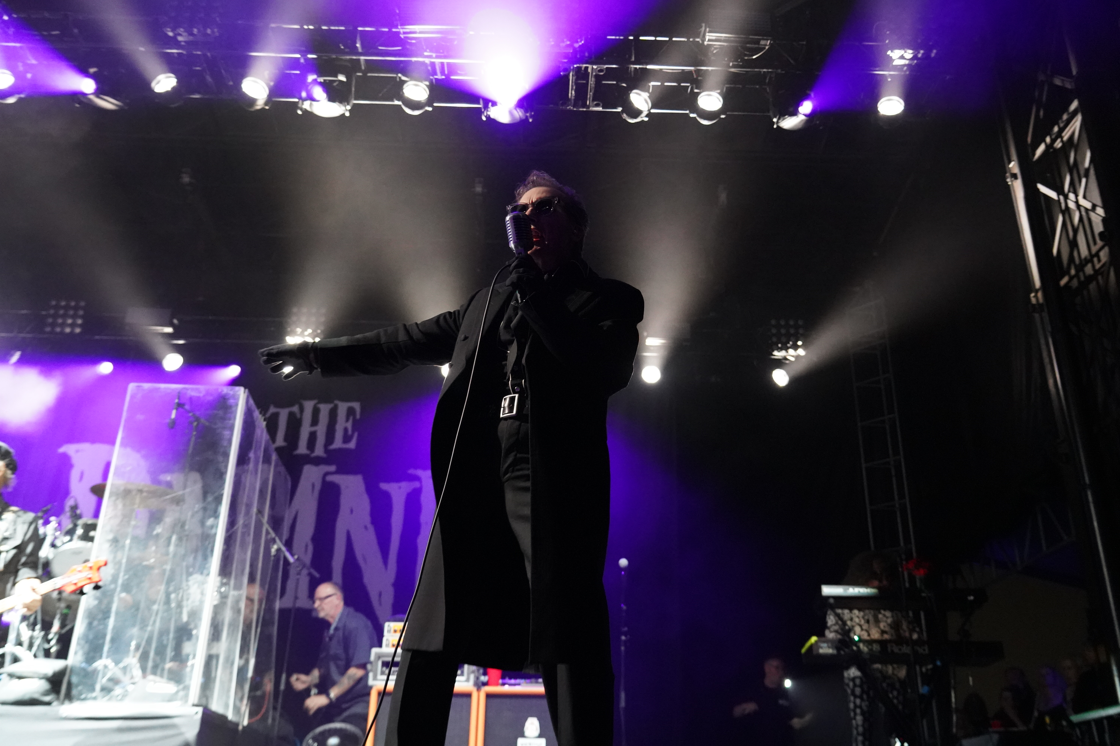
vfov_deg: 41.1
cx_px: 560
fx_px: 995
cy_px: 373
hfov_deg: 58.7
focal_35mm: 32
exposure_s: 1/160
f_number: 4
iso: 12800
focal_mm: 32
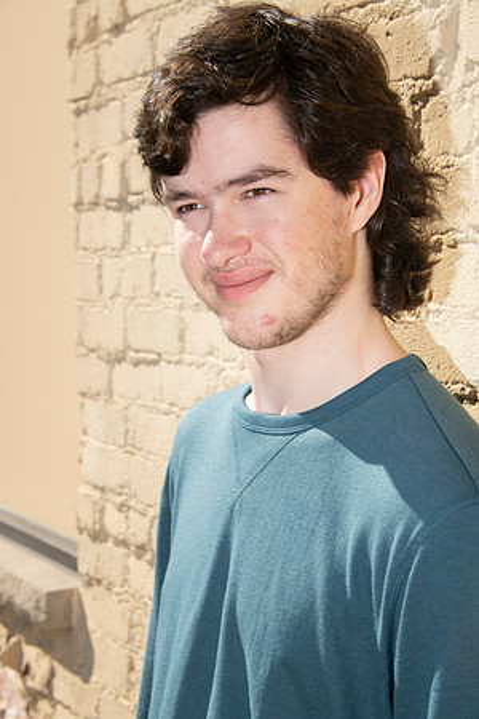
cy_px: 360
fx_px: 1796
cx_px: 240
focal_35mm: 90
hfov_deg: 15.2
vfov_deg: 22.6
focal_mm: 90
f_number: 10
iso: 160
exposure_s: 1/160
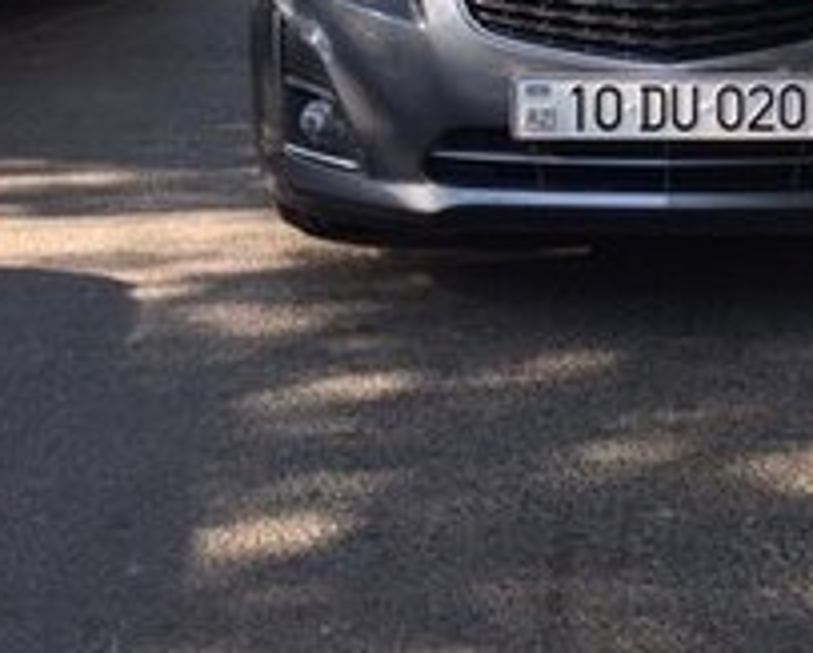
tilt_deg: -0.6
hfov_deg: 26.8
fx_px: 1663
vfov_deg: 20.2
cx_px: 689
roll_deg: -0.9
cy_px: -212
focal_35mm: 69
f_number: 2.2
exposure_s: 1/262
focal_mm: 4.15
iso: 32
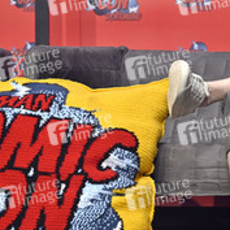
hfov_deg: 6.7
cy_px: 97
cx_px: 176
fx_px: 1954
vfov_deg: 6.7
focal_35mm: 260
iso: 800
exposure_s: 1/400
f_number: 2.8
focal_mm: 120
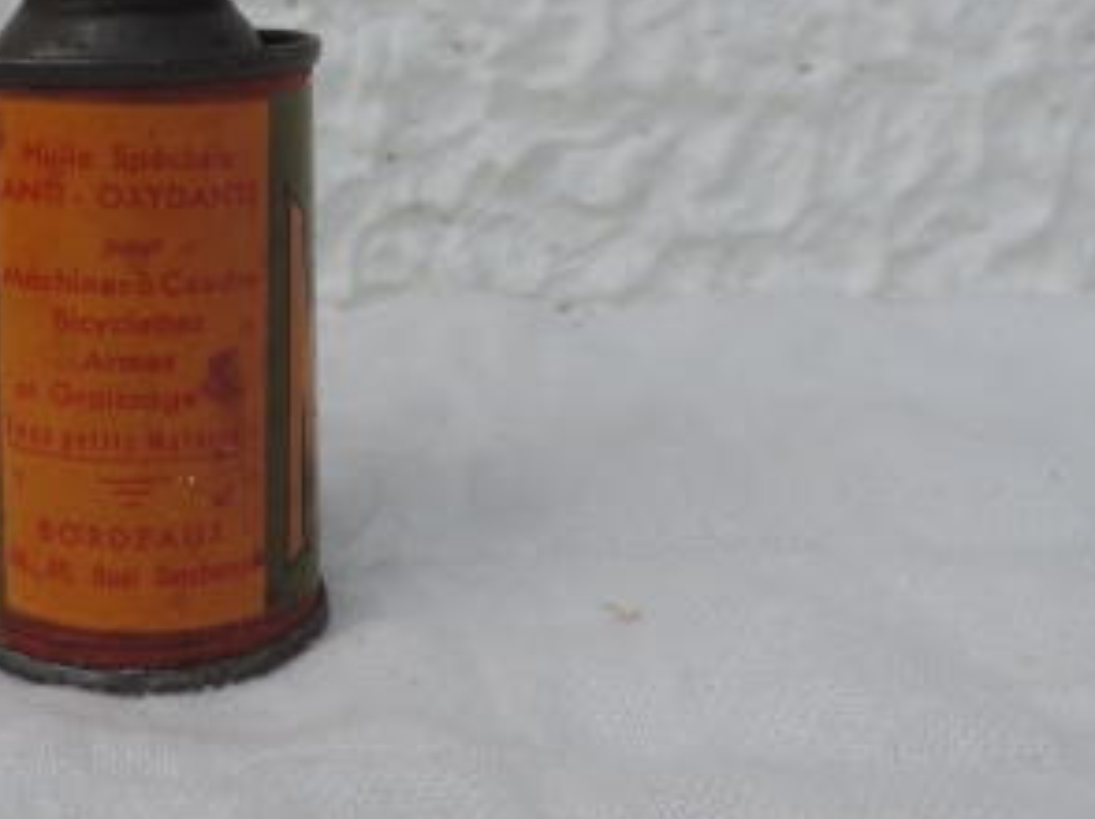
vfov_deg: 29.4
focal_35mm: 49
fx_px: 1549
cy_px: 272
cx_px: 164
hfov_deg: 37.1
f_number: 3
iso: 80
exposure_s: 1/1000
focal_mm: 4.3
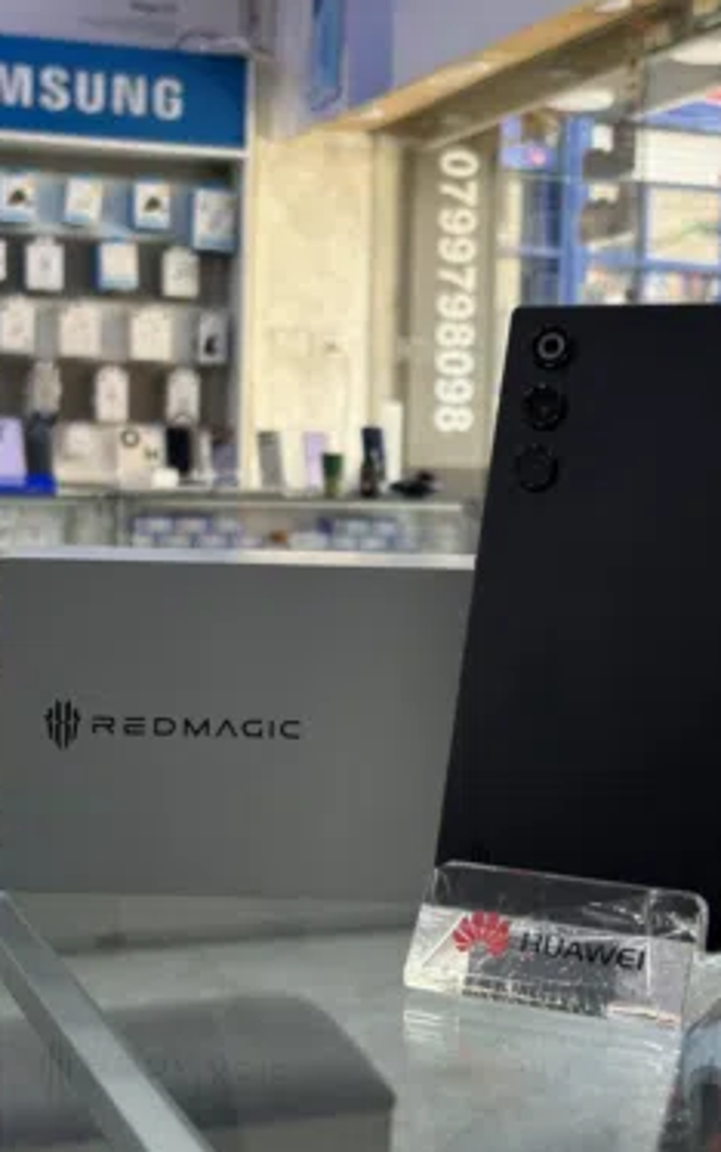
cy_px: 542
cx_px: 379
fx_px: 1853
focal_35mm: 59
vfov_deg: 34.5
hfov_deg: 22.0
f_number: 1.6
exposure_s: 1/207
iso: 80
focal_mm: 5.96
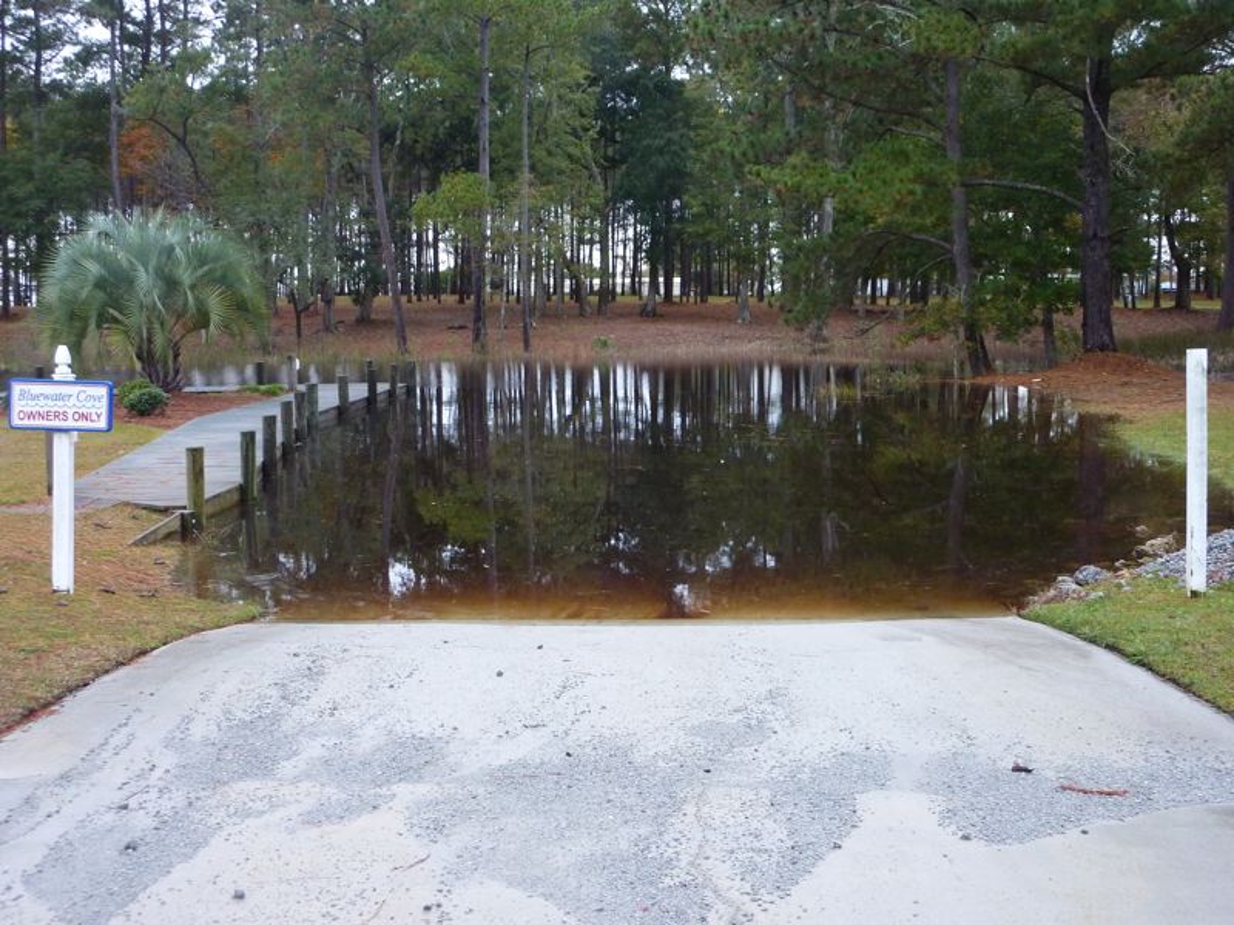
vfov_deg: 36.0
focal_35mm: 40
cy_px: 462
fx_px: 1426
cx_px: 617
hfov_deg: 46.8
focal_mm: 6.5
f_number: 3.6
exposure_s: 1/30
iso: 250
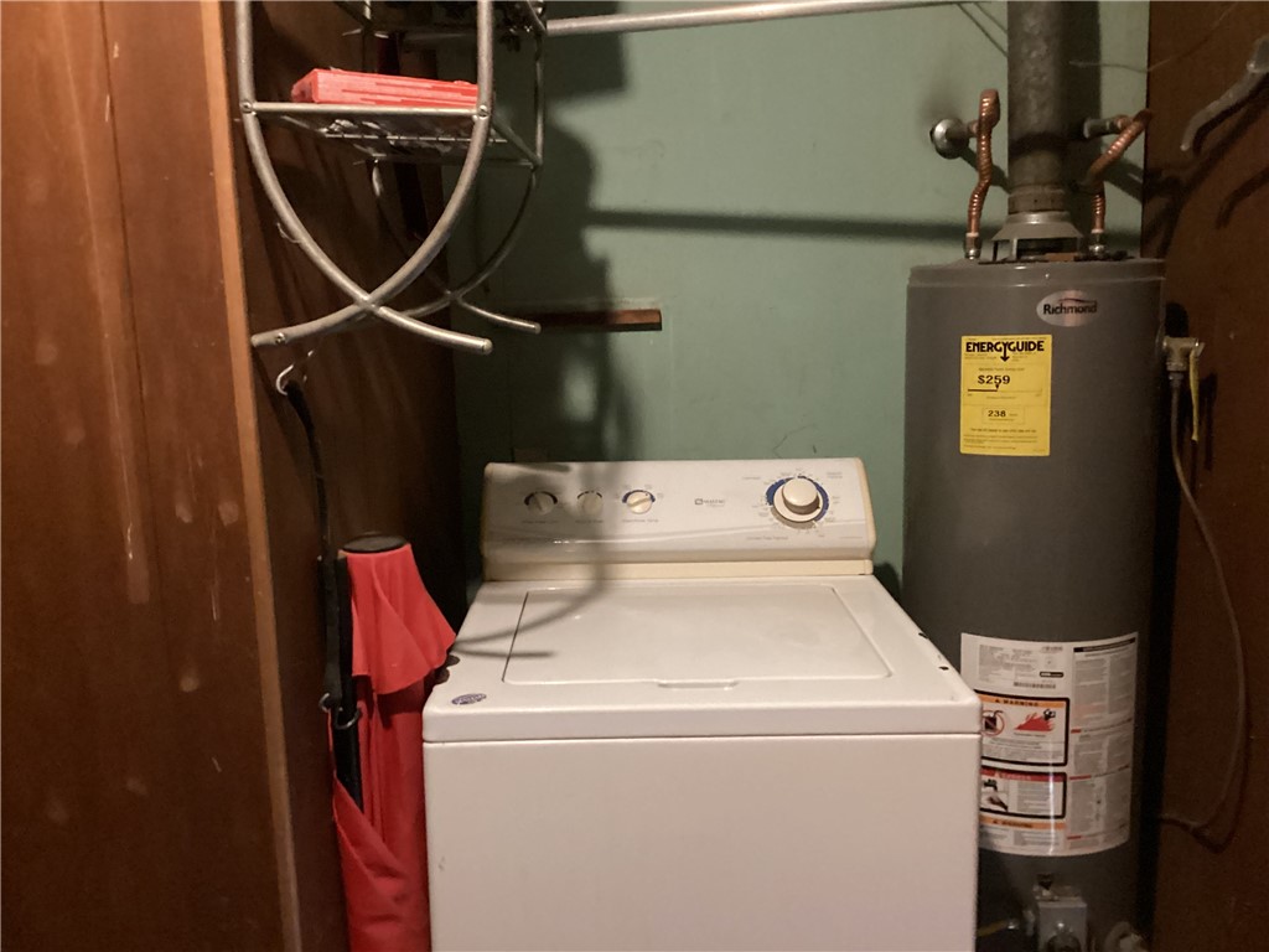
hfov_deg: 58.4
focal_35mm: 31
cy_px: 476
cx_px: 634
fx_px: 1136
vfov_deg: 45.4
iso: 640
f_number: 2.4
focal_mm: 3.3
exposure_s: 1/17
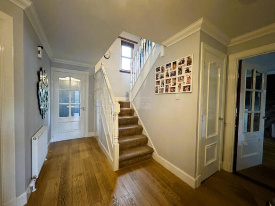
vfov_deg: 85.7
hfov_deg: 102.1
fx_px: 111
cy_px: 103
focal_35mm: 14
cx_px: 138
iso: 1000
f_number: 2.2
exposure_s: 1/50
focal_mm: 2.22
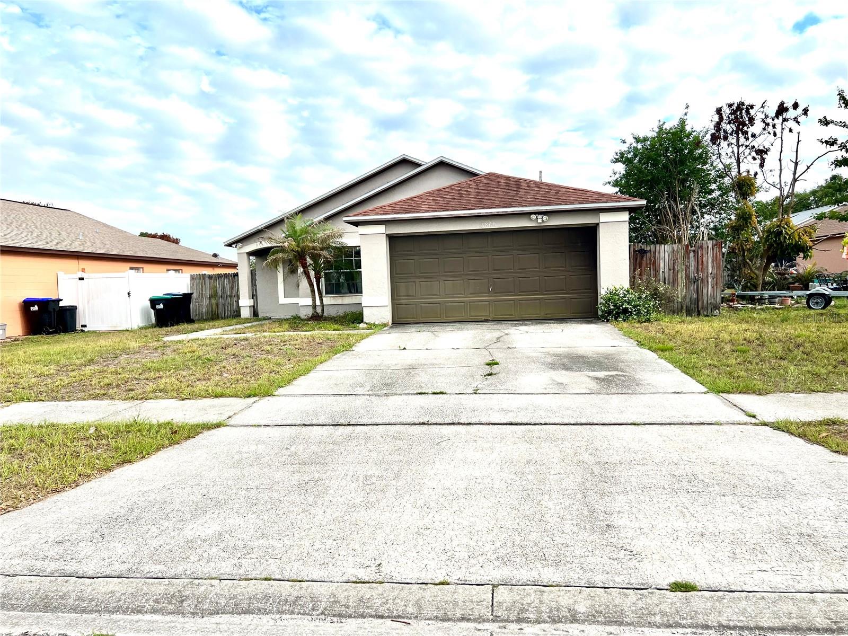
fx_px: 637
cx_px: 424
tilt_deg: -2.3
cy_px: 318
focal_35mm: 26
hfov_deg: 67.3
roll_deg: +2.5
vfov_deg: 53.1
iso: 50
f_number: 1.5
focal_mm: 5.7
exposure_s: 1/3257
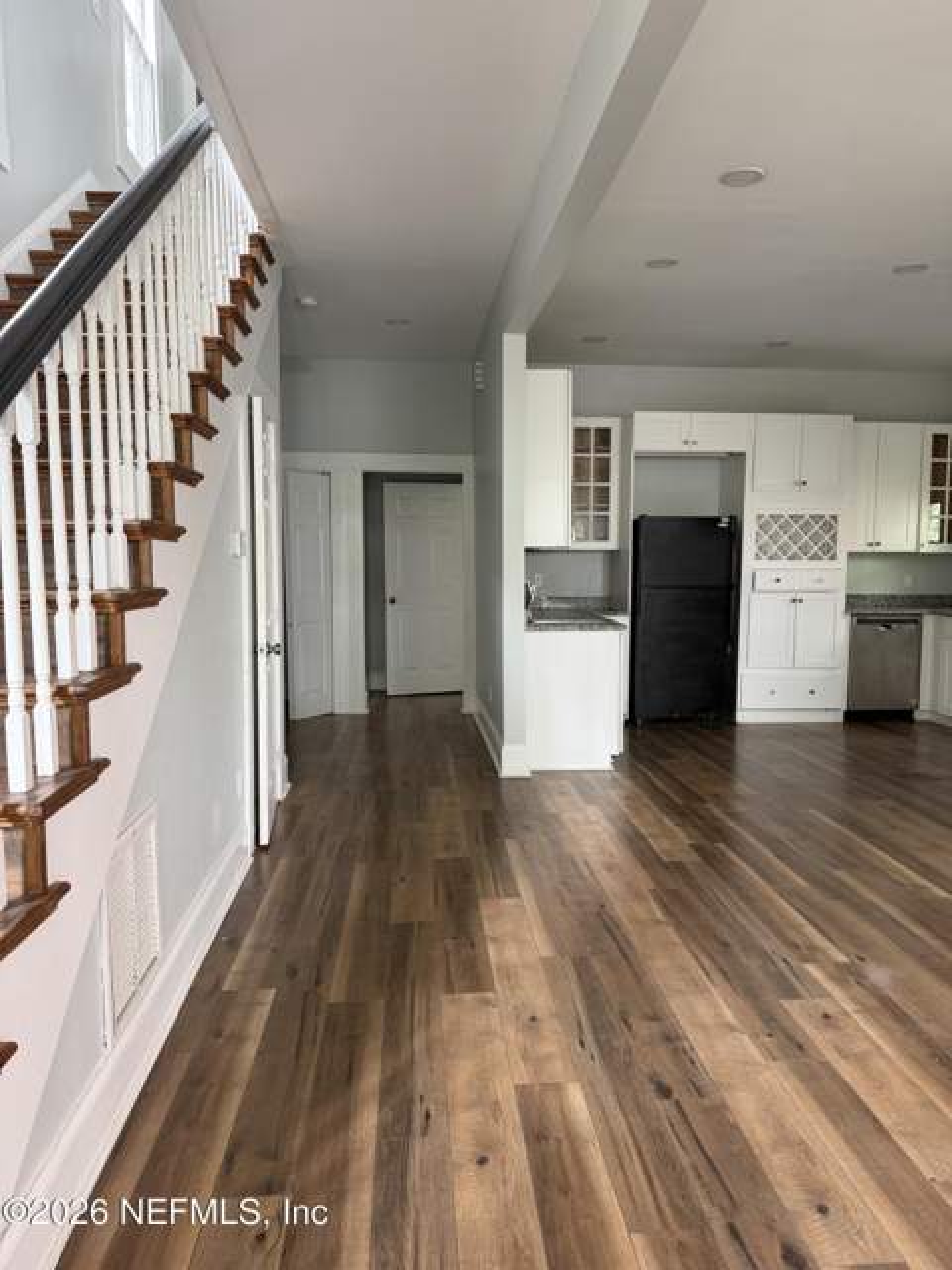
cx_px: 476
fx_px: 880
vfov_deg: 71.6
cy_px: 635
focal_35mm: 24
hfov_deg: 56.8
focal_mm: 6.76
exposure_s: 1/60
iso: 250
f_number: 1.78
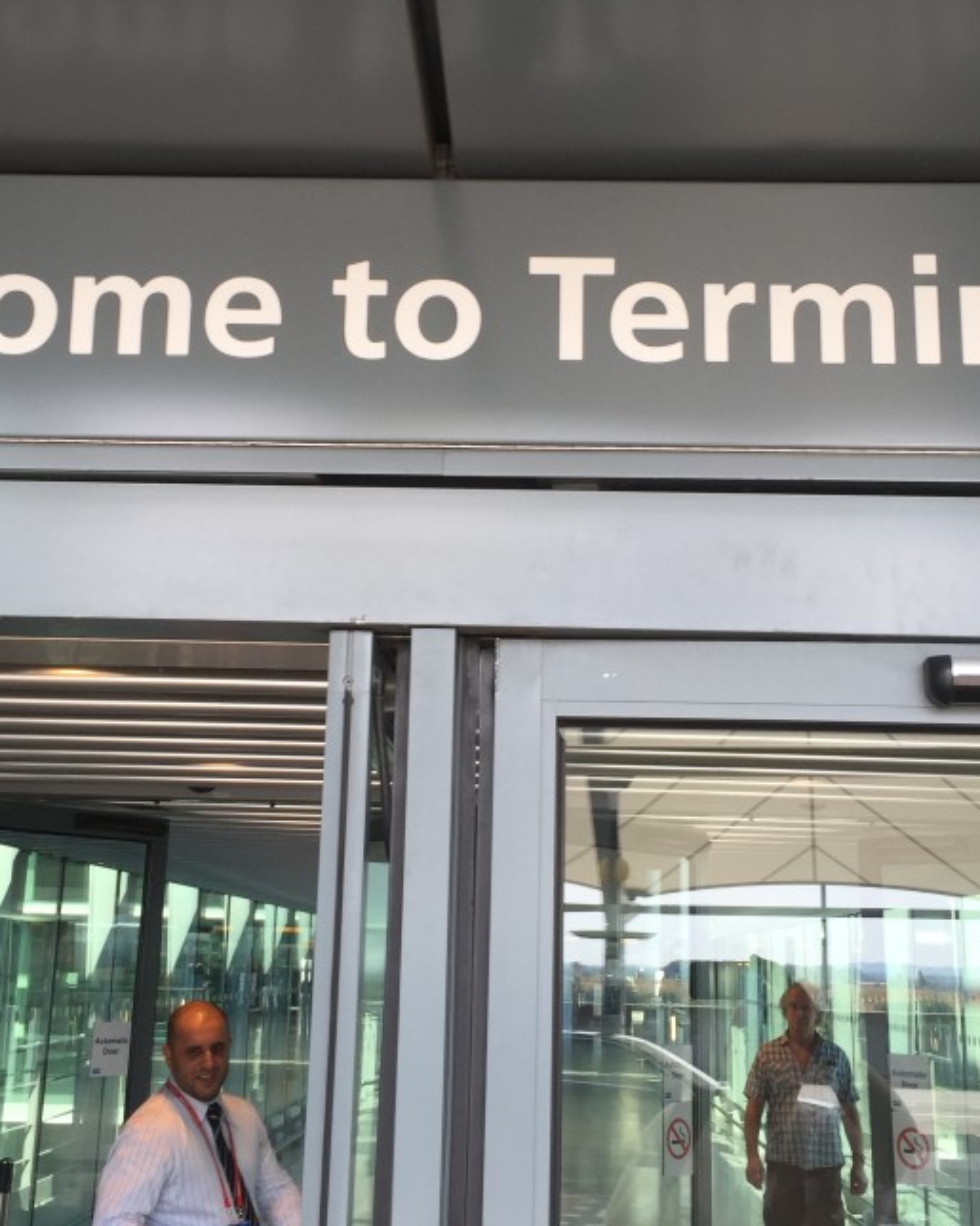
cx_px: 476
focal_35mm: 45
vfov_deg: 41.1
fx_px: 1632
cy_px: 525
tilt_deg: +15.3
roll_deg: -2.8
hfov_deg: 33.4
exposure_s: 1/204
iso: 32
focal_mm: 4.15
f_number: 2.2
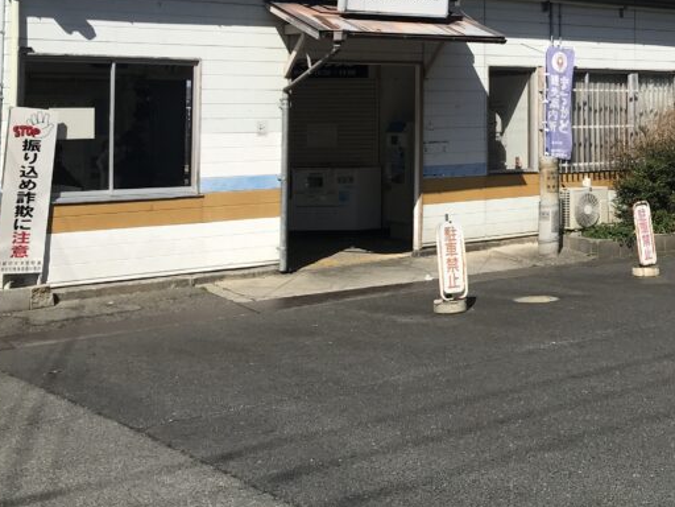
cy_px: 67
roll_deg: -0.1
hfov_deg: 33.0
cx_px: 571
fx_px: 1092
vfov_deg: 25.4
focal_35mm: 56
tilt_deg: +3.2
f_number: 1.8
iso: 20
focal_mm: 3.99
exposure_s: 1/3690
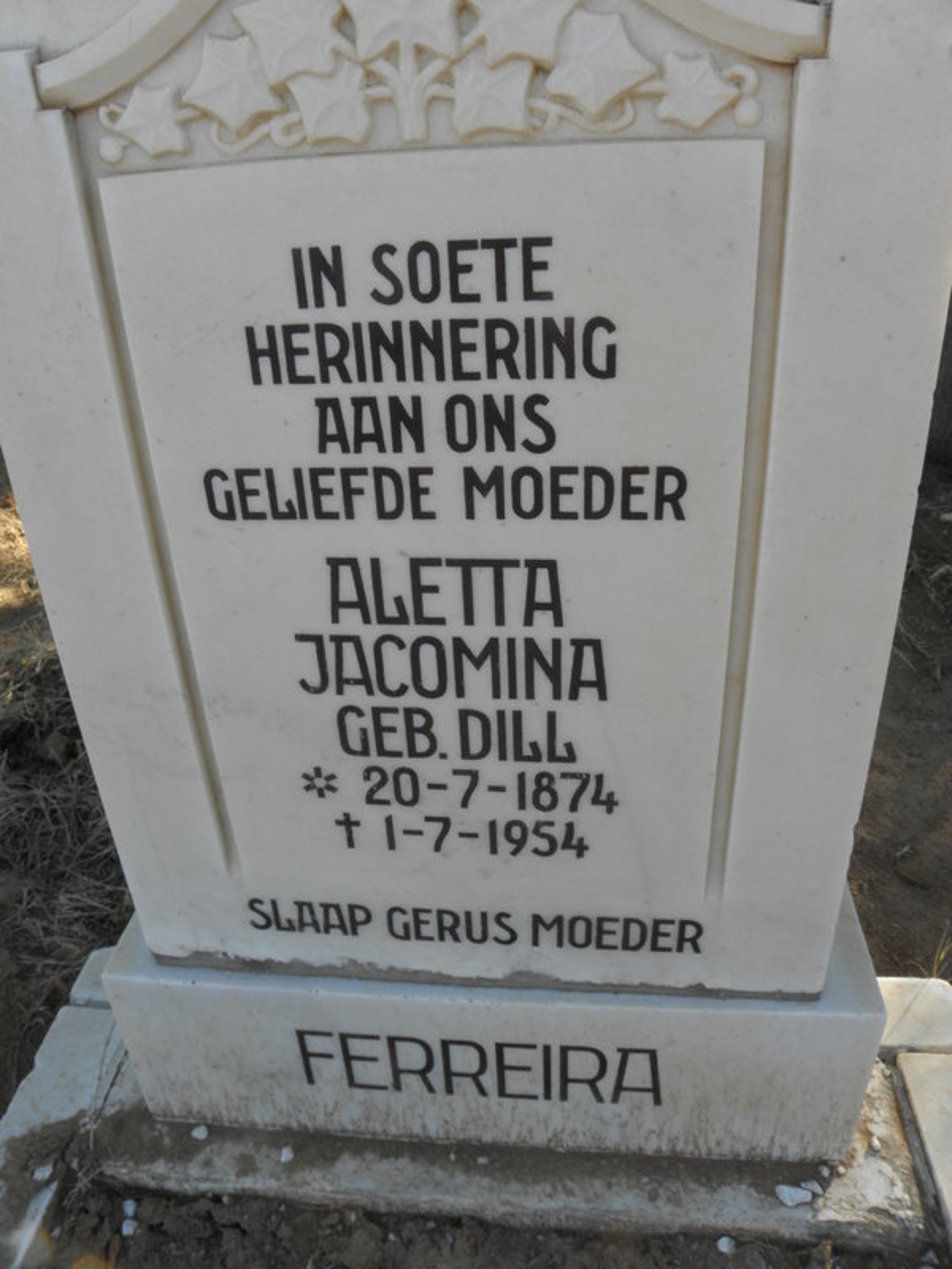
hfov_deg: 53.1
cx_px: 476
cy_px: 634
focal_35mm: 26
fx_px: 953
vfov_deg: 67.3
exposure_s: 1/80
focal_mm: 4.6
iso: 64
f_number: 5.6
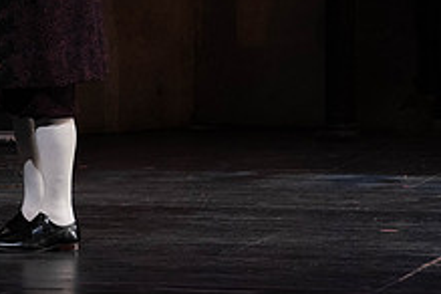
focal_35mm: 474
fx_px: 5806
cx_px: -70
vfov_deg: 2.9
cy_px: -37
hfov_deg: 4.3
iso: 3200
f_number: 8
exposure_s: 1/250
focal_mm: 179
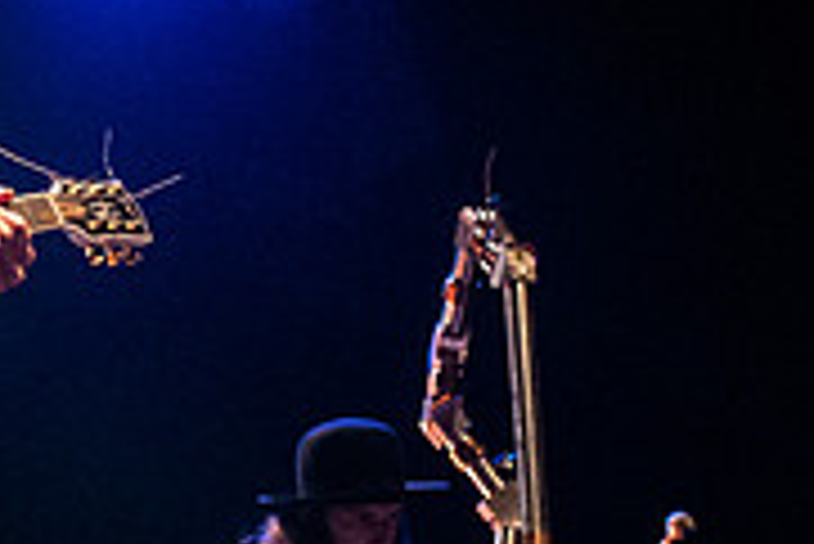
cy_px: 227
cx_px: -135
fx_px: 2172
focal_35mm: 96
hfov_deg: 20.0
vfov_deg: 14.3
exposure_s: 1/60
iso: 1600
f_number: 2.8
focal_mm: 20
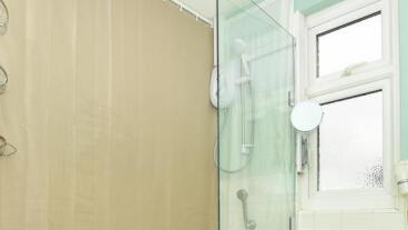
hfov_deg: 67.9
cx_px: 196
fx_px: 303
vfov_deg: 37.5
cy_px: 225
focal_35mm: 28
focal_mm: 10
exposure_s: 1/200
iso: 400
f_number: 9
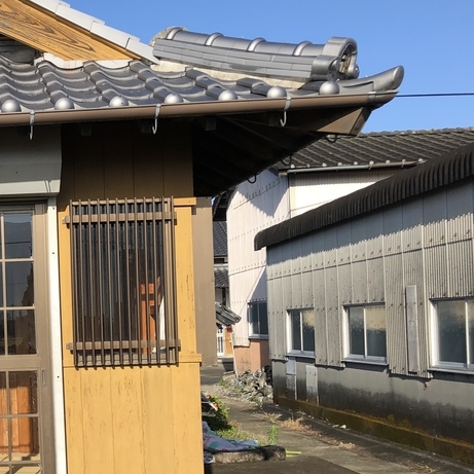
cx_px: -43
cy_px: 323
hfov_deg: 28.4
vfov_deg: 30.8
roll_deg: +1.6
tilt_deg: +0.6
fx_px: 852
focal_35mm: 55
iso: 20
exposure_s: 1/1567
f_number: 1.8
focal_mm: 3.99
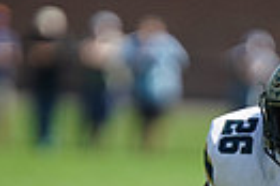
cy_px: 157
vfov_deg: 1.0
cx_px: 224
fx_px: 10316
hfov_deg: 1.6
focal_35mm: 1328
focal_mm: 300
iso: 400
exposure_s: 1/4000
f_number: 2.8
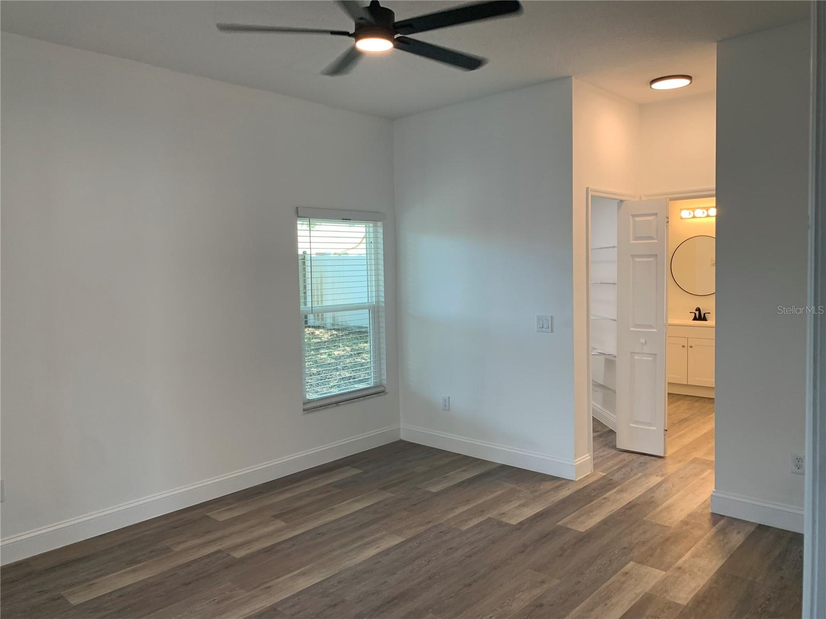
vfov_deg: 53.1
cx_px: 413
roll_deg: +1.2
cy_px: 310
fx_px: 620
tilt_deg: -3.7
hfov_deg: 67.3
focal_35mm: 26
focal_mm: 4.25
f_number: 1.8
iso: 64
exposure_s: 1/60
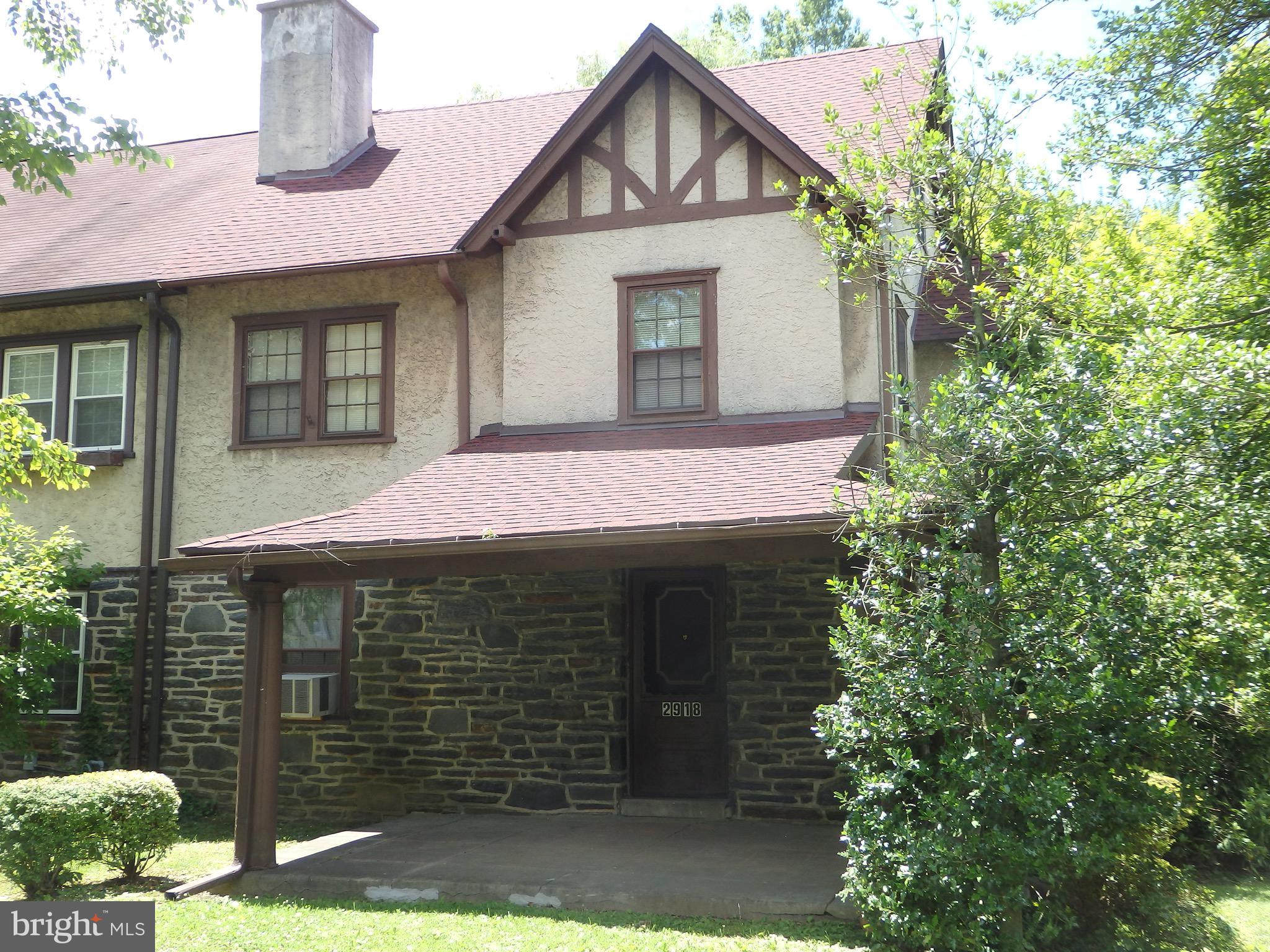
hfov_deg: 50.1
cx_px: 635
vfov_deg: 38.7
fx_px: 1357
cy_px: 476
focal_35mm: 37
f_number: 3.6
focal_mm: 6.6
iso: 125
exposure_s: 1/250
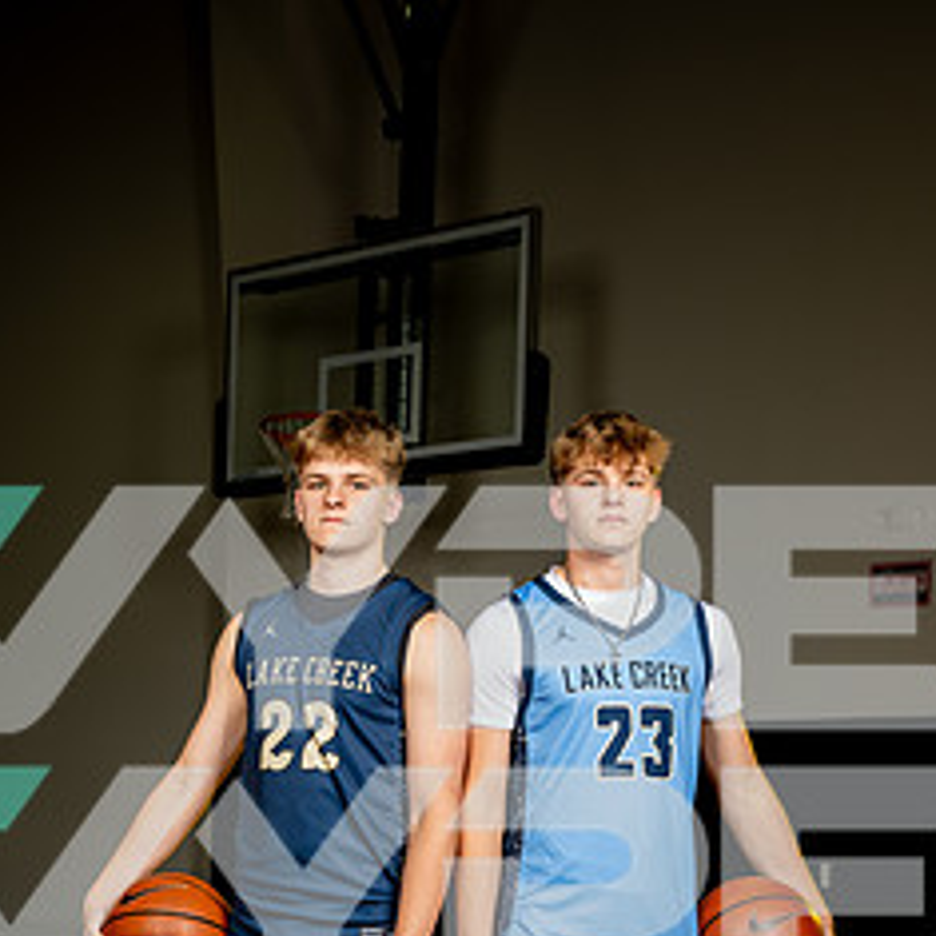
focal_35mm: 65
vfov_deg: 25.4
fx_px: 1988
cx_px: 398
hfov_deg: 26.5
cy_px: 892
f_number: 6.3
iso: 100
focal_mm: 40
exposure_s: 1/200
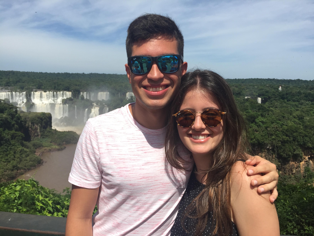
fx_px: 263
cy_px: 118
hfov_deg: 61.7
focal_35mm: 29
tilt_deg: -7.9
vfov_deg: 48.2
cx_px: 157
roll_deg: -2.5
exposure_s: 1/1980
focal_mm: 4.15
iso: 32
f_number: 2.2
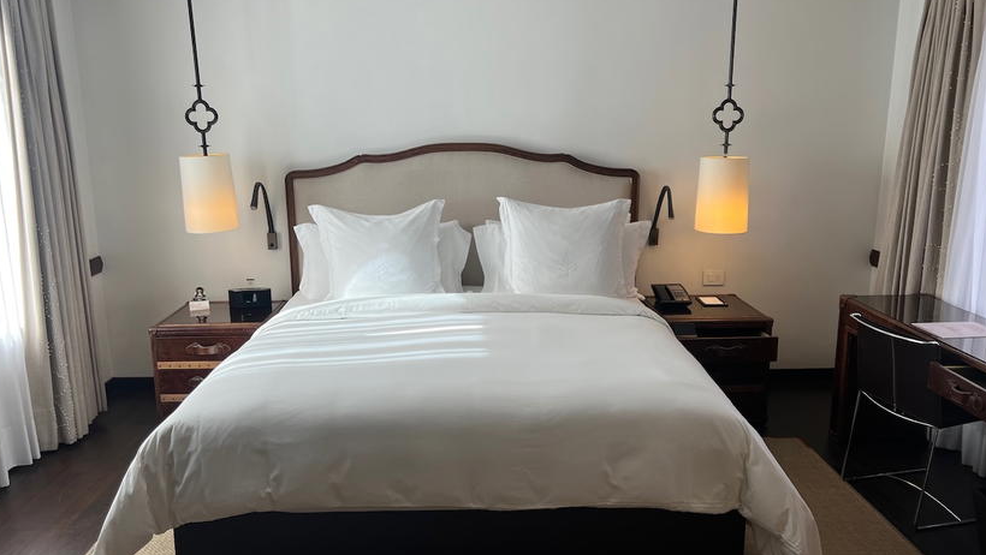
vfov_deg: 40.2
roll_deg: -0.1
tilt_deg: -12.4
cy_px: 275
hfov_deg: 66.0
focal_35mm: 29
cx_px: 487
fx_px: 758
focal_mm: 5.7
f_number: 1.5
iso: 40
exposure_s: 1/214
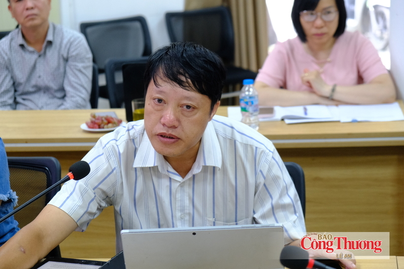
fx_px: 932
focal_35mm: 83
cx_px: 202
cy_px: 134
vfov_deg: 16.5
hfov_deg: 24.5
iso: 2000
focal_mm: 55
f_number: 4
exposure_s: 1/125
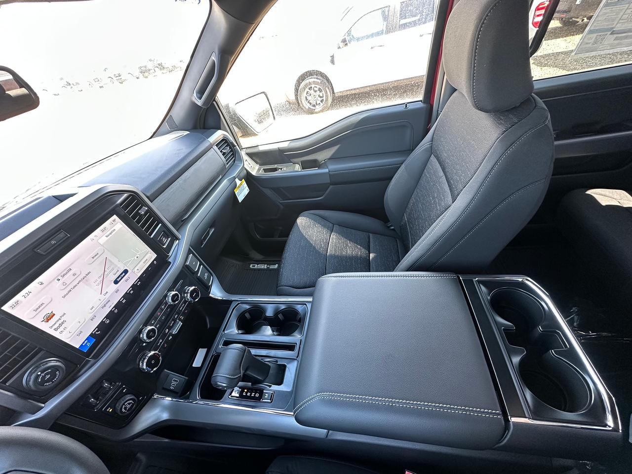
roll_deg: +14.8
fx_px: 256
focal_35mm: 14
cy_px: 237
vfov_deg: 85.7
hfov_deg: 102.1
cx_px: 316
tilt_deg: -41.0
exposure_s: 1/99
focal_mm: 2.22
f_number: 2.2
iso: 250
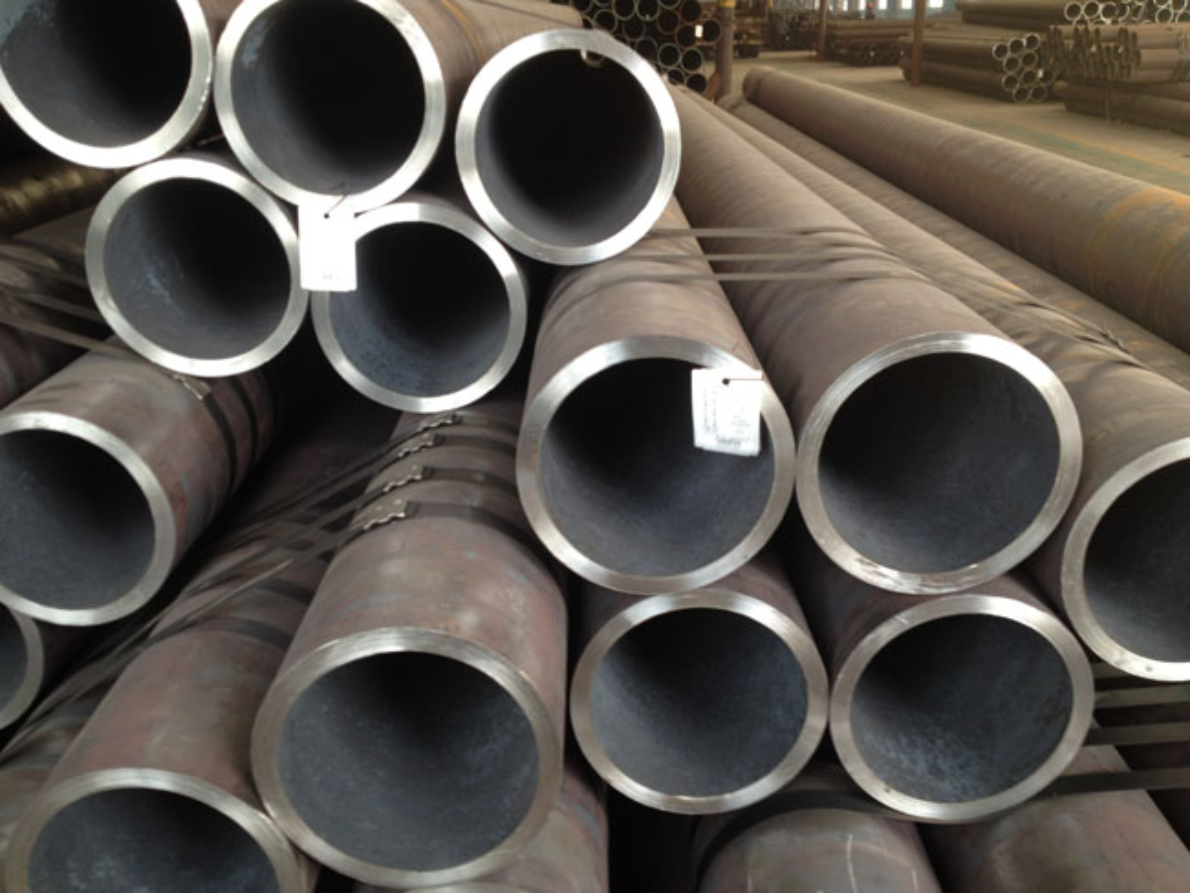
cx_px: 595
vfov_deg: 40.7
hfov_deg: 52.6
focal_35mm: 35
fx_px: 1204
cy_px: 446
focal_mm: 4.28
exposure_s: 1/30
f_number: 2.4
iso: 64
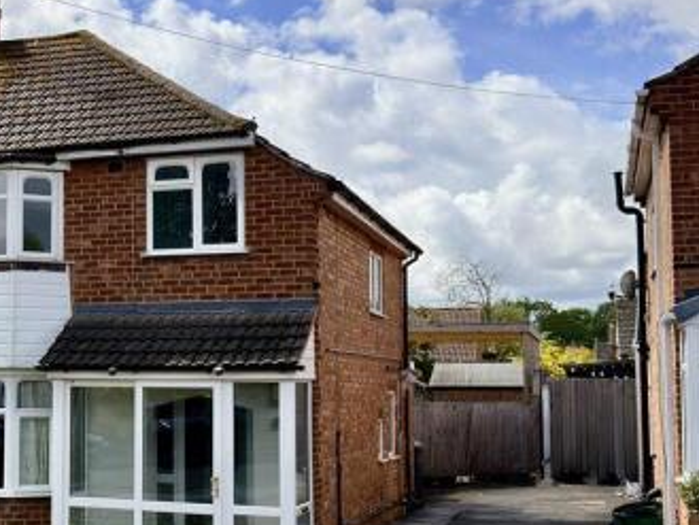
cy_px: 303
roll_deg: +0.4
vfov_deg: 23.6
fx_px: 1252
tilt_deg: +4.3
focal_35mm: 62
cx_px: 82
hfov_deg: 30.0
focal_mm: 6.76
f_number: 1.78
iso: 80
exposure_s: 1/8264
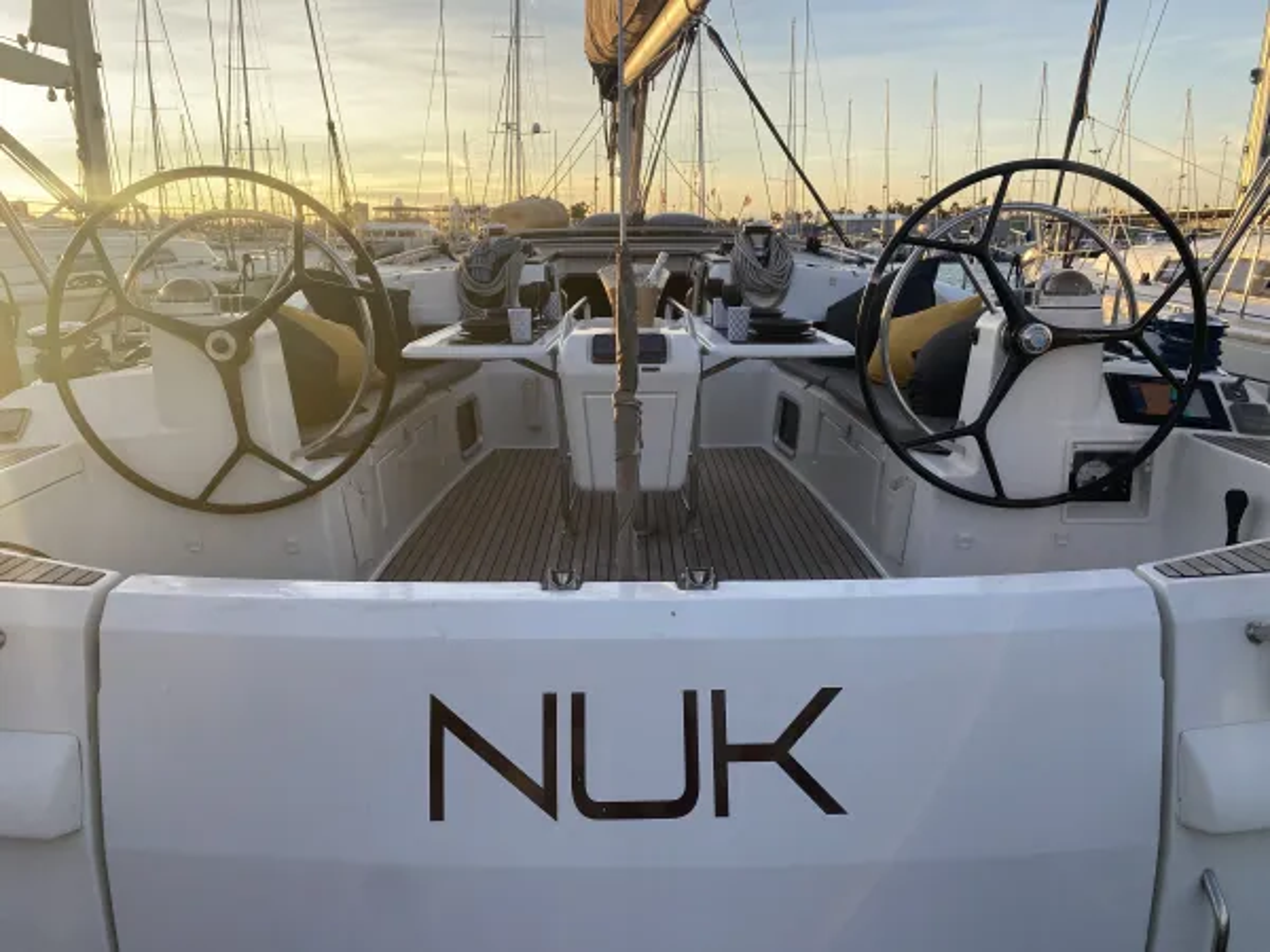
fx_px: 954
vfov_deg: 53.1
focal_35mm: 26
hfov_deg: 67.3
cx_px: 635
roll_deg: -0.1
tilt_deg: -14.3
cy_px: 476
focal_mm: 4.25
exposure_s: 1/702
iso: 32
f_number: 1.8
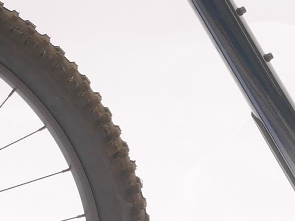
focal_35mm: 511
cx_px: 330
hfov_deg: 3.9
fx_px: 4355
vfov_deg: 2.9
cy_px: 176
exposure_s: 1/125
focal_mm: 43
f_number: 8
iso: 200
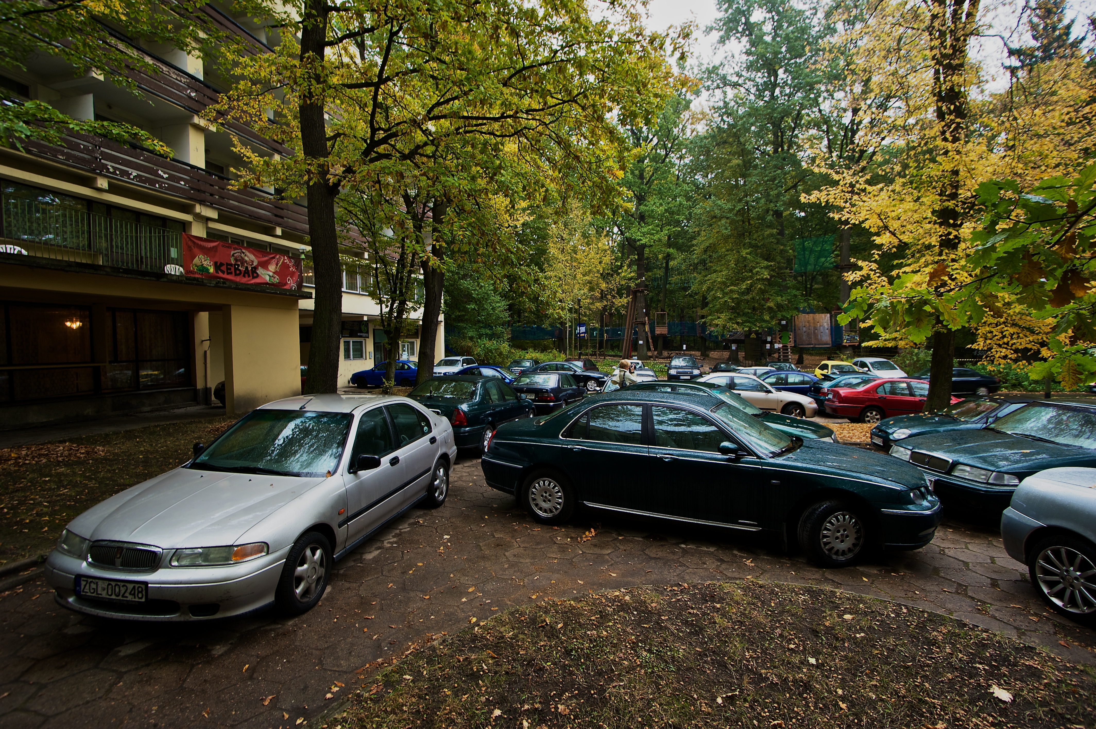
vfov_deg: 70.4
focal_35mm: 17
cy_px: 364
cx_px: 548
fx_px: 517
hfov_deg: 93.3
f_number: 9
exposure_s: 1/10
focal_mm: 17
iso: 200
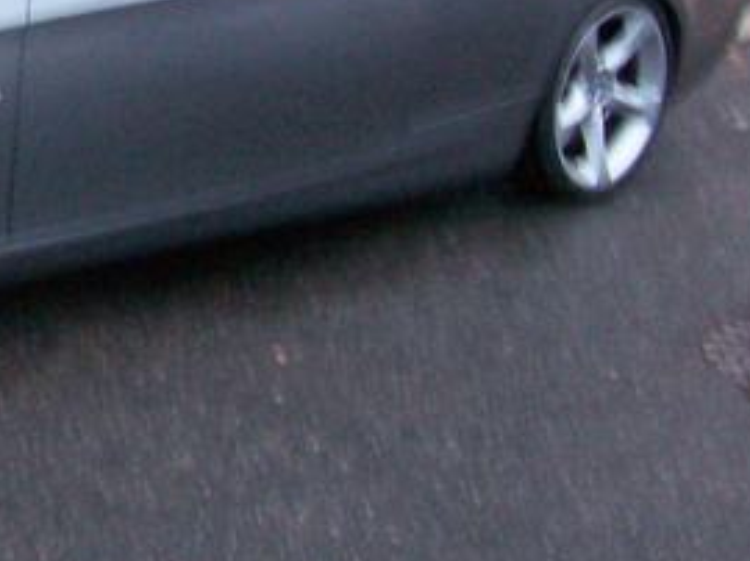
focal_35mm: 83
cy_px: 58
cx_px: -53
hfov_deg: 22.4
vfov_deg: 17.5
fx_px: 1797
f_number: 2.8
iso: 400
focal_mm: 5.8
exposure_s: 1/9.2
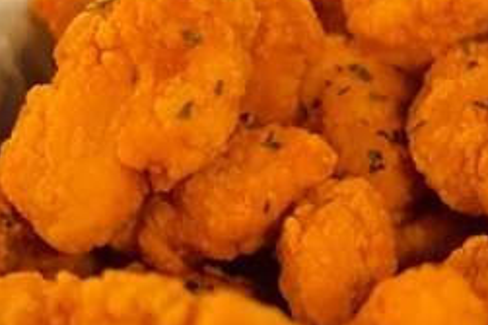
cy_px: 147
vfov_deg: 8.3
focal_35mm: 166
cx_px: 494
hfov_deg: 12.2
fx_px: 2249
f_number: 4
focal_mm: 52
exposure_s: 1/60
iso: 5000
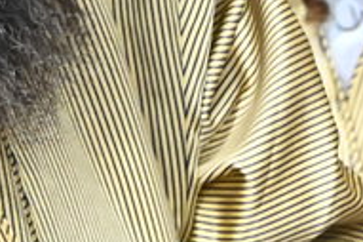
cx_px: 1019
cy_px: 454
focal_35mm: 4392
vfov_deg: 0.3
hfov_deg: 0.5
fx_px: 44247
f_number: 6.3
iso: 5000
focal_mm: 600
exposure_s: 1/100
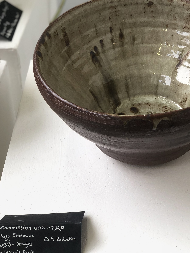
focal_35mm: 88
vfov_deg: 22.0
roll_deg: -0.9
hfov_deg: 16.7
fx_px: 644
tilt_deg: -36.0
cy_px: 60
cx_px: 143
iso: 20
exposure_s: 1/50
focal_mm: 6
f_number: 2.4
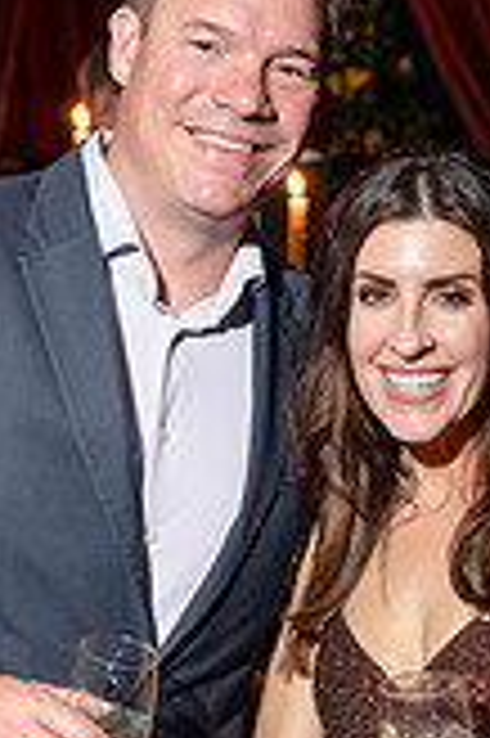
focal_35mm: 96
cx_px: 261
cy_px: 536
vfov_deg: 21.1
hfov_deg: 14.2
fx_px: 1964
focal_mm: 35
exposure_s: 1/100
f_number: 3.2
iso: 640
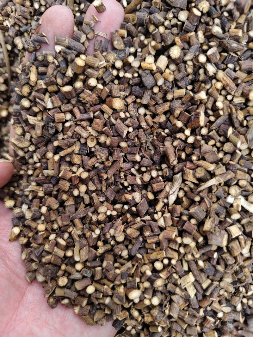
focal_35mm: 23
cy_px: 168
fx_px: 224
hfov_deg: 58.9
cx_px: 126
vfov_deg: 73.9
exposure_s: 1/447
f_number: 1.88
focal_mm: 5.56
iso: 434
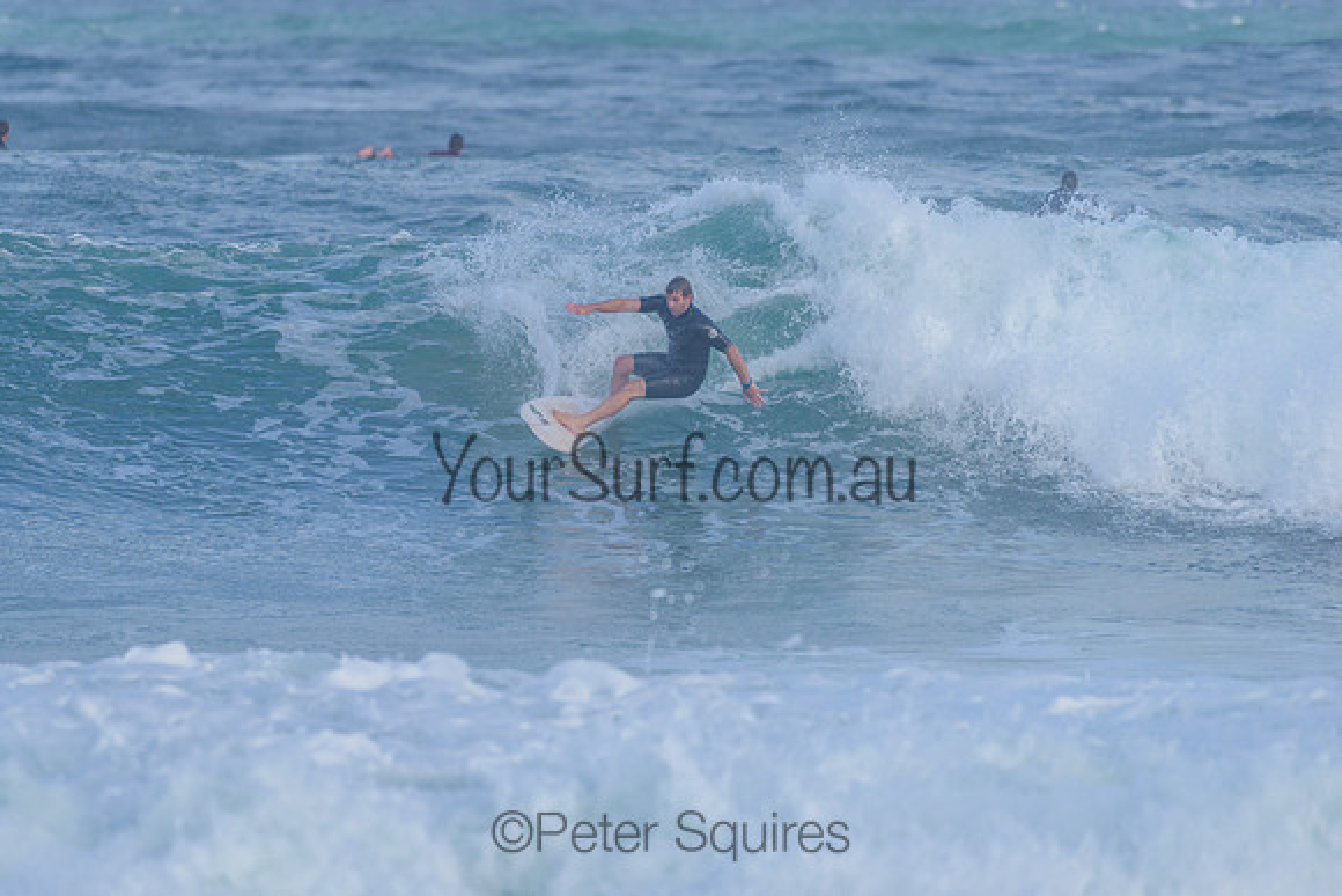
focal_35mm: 613
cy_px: 351
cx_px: 523
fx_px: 22839
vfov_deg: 2.2
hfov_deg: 3.4
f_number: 5.6
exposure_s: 1/2000
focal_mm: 500
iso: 320
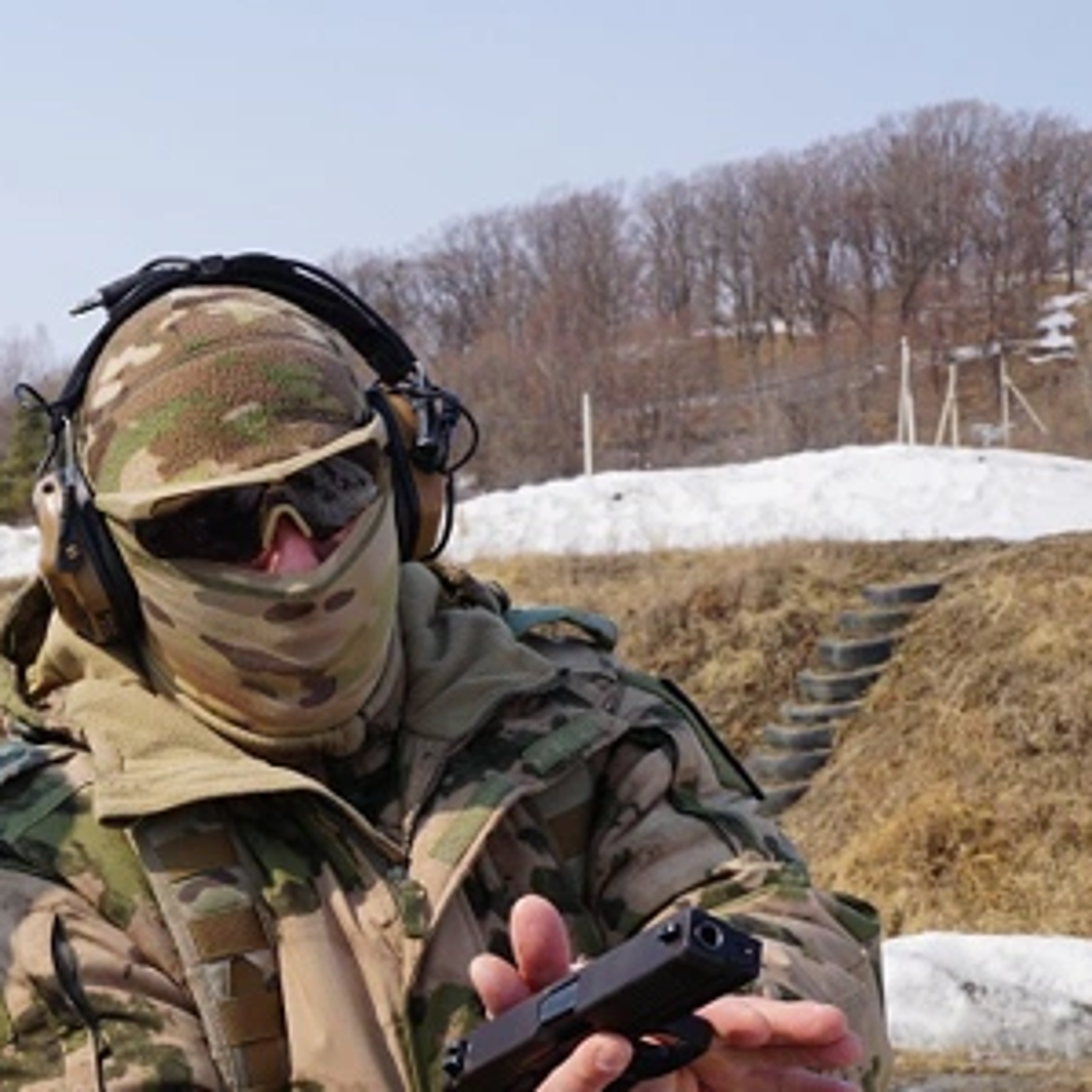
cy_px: 694
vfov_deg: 20.8
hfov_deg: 19.5
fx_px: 2962
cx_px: -263
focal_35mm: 83
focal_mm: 26
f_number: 10
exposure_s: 1/200
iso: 100
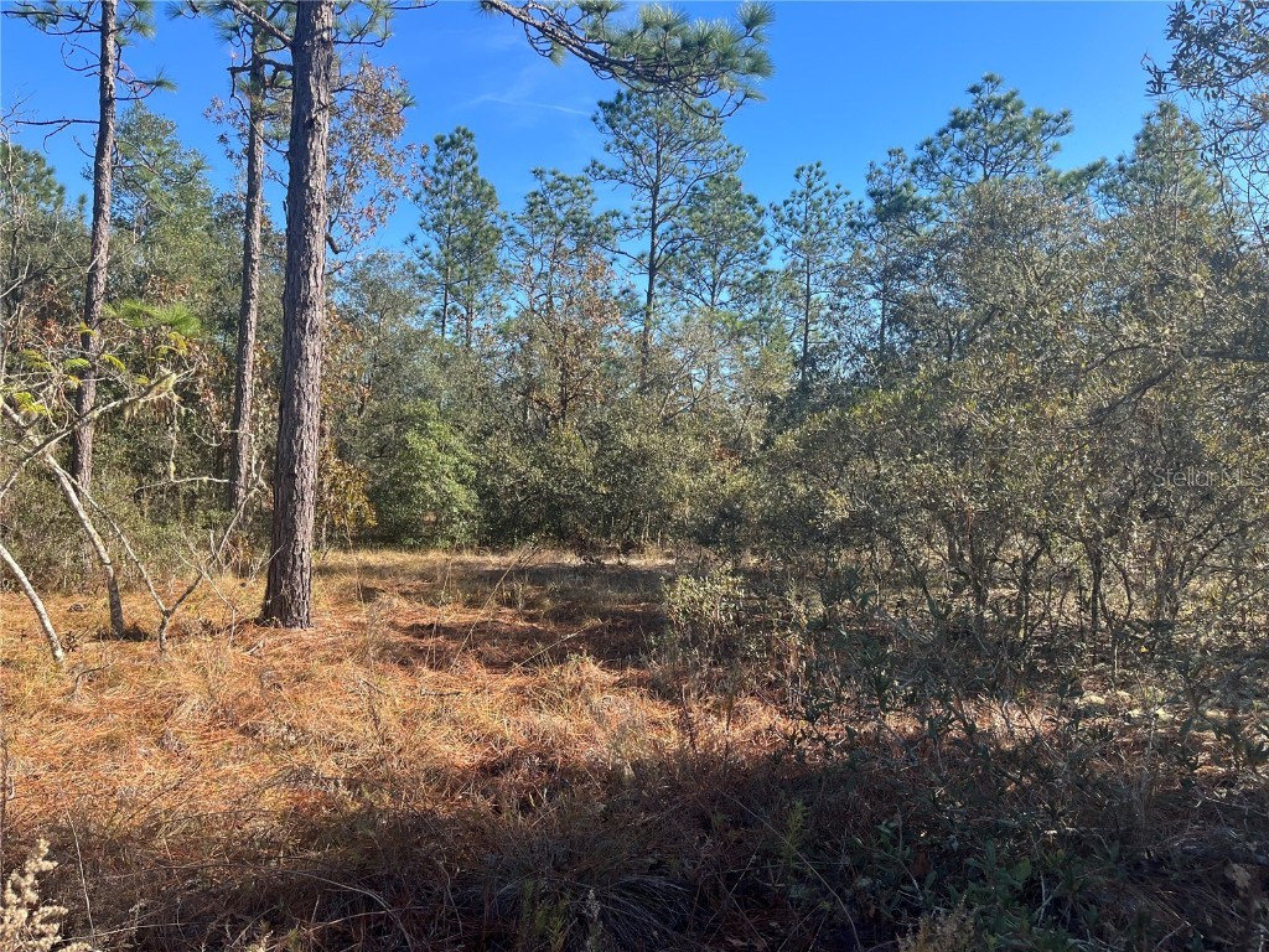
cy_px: 476
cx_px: 634
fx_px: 953
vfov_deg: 53.1
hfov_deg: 67.3
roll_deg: -3.0
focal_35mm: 26
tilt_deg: -1.7
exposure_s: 1/1140
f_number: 1.6
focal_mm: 5.1
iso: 50
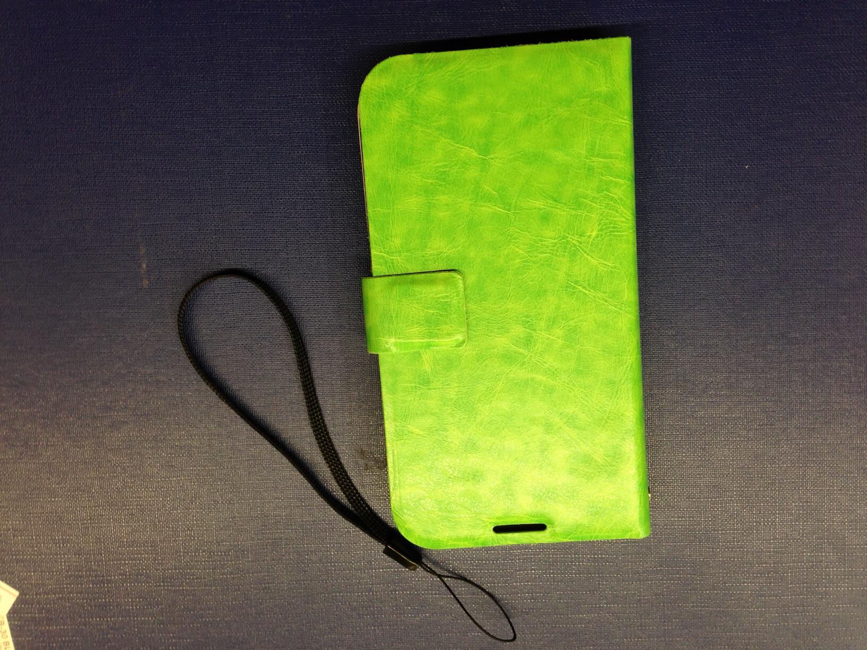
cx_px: 434
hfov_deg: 55.4
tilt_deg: -73.2
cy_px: 325
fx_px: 827
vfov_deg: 42.9
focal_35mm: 33
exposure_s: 1/20
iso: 64
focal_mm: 4.12
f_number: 2.4
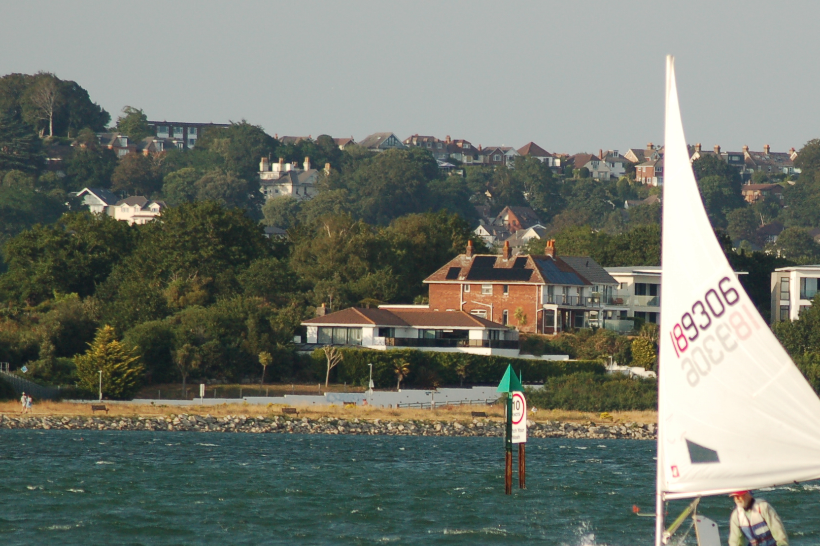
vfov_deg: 2.8
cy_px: 364
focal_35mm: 488
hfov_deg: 4.2
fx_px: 11107
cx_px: 644
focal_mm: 180
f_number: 5
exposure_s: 1/1600
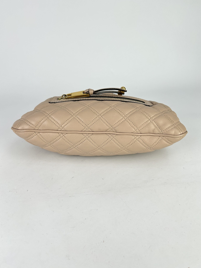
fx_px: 209
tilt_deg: -27.8
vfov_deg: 65.3
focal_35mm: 27
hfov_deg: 51.4
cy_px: 130
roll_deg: -1.9
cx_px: 100
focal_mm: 5.7
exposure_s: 1/255
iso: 40
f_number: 1.5
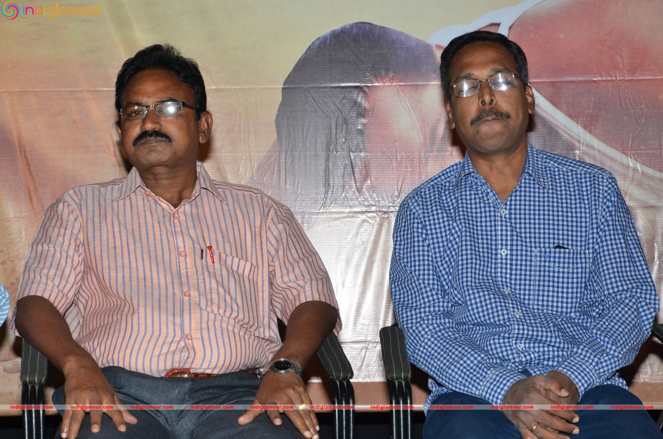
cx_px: 332
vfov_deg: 12.1
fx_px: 2068
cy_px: 220
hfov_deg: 18.2
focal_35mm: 112
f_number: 6.3
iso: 320
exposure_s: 1/125
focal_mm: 75
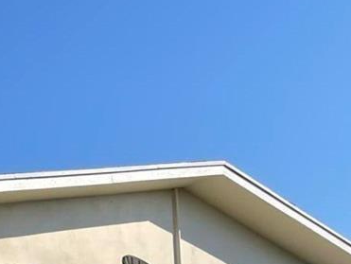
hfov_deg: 15.2
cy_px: 528
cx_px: -277
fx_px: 1137
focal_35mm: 112
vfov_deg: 11.8
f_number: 1.6
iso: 32
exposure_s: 1/2353
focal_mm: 4.2
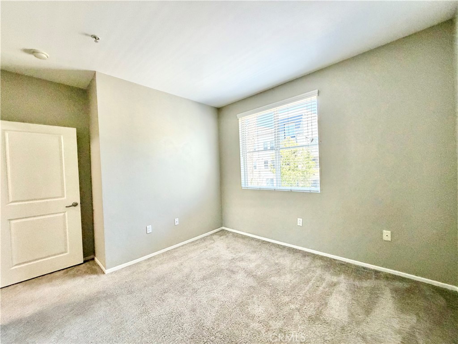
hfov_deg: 102.1
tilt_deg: -0.5
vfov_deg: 85.7
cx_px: 229
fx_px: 185
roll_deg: +2.1
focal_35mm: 14
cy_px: 172
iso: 320
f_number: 2.2
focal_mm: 2.22
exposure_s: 1/119
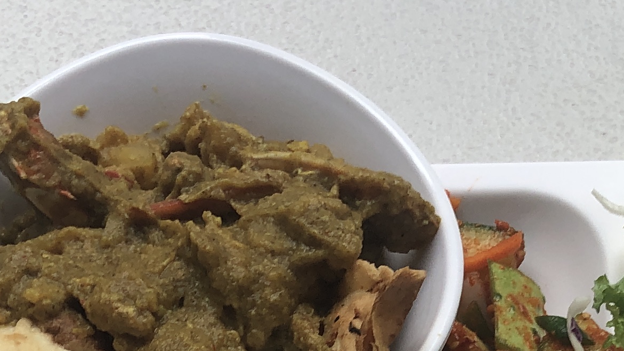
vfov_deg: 10.3
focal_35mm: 105
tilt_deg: -77.2
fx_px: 1738
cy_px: 773
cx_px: 457
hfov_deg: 20.2
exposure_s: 1/175
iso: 20
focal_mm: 3.99
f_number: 1.8
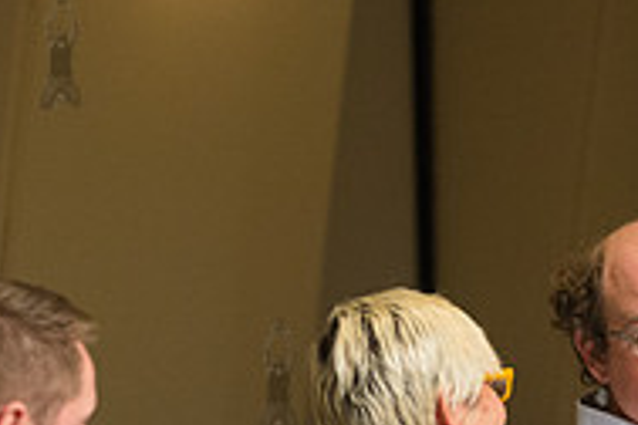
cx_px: 712
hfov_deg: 5.6
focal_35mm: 369
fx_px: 6539
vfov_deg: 3.7
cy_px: 538
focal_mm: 120
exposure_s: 1/250
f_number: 4
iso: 2500
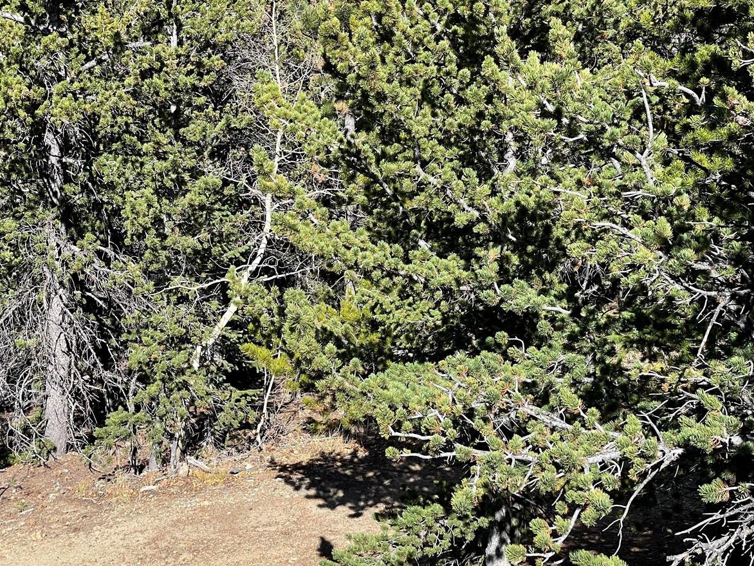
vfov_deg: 20.7
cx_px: 278
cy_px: 268
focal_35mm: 71
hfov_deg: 27.3
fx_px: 1547
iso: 25
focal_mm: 6
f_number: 2
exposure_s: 1/1043
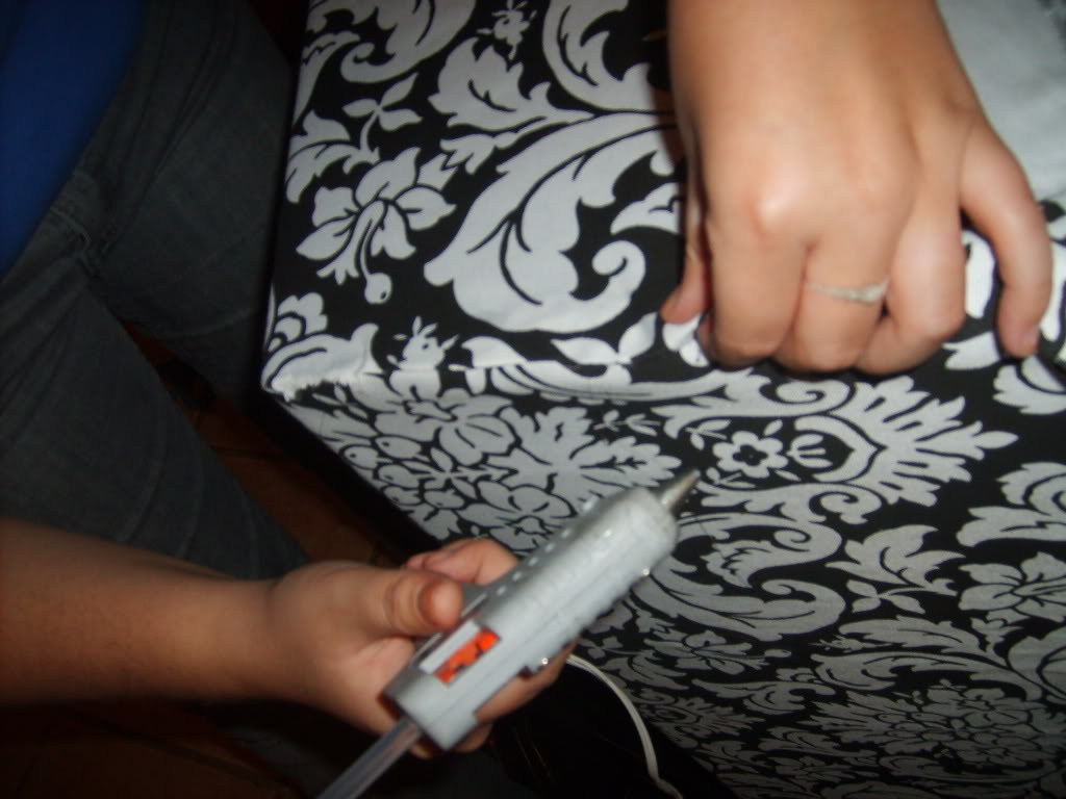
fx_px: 1078
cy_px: 400
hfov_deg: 52.6
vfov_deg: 40.7
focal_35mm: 35
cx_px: 533
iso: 100
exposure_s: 1/45
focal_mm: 5.8
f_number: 2.8
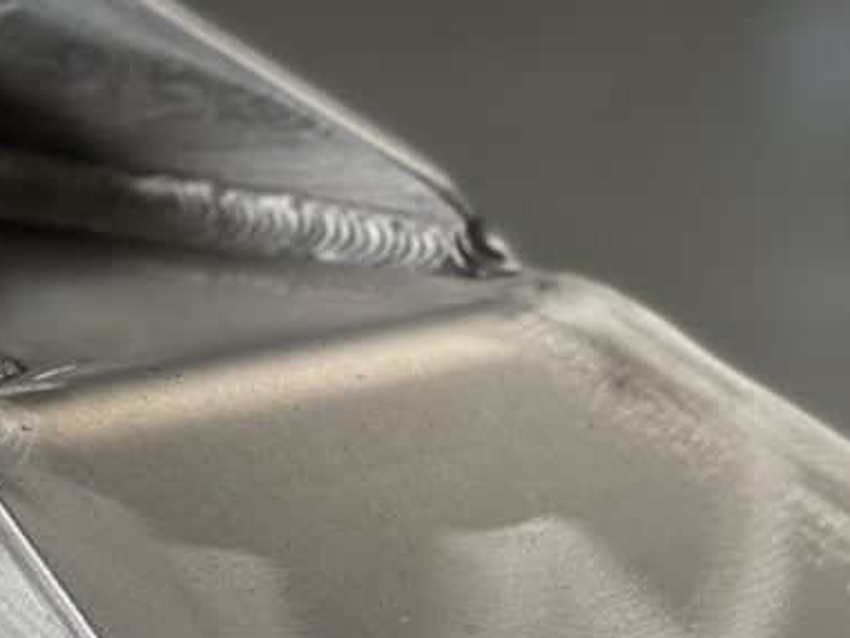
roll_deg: -1.7
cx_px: 165
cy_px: 464
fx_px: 4225
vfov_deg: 8.6
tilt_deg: -17.4
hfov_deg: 11.4
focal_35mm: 172
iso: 20
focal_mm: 7.5
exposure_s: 1/121
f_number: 2.2
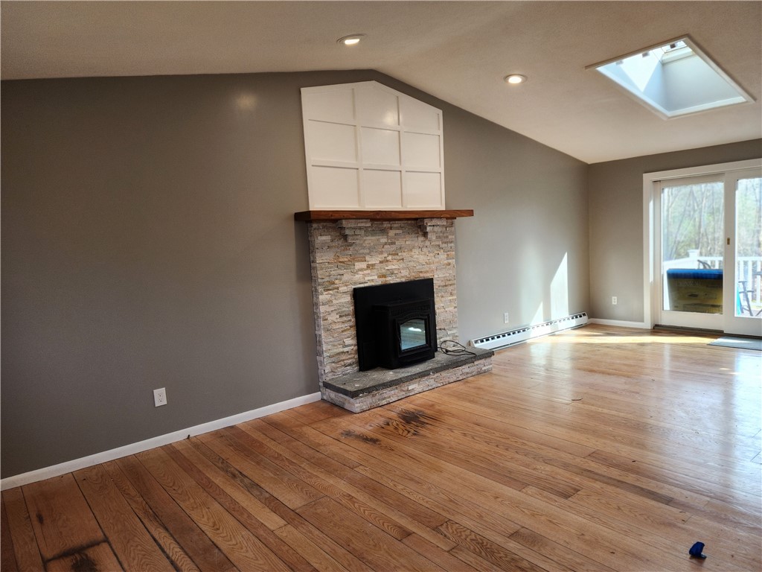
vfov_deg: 58.9
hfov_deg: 73.9
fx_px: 506
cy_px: 286
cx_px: 381
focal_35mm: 23
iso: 80
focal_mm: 6.4
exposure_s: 1/120
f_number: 1.8
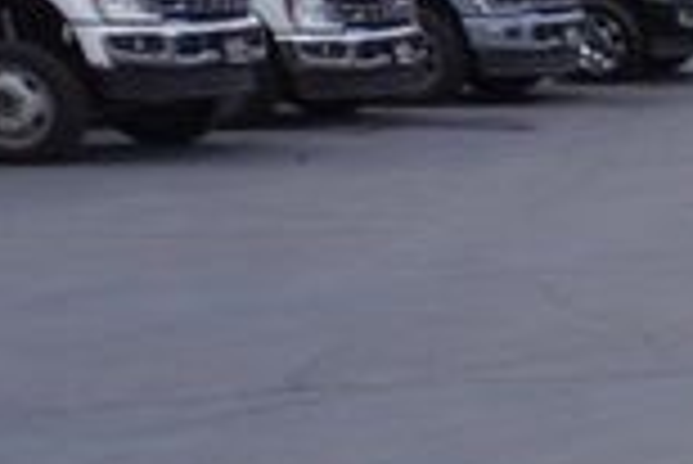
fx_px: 3083
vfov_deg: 8.3
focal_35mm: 160
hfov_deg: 9.5
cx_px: 2192
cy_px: 770
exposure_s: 1/200
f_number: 7.1
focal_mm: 16
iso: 100
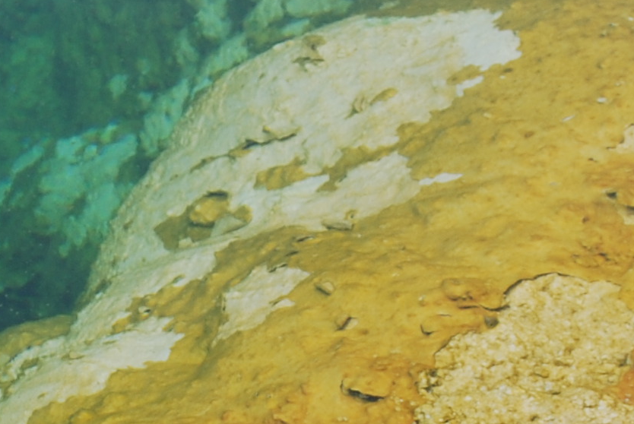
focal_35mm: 209
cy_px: 520
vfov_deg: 6.5
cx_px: 40
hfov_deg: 9.8
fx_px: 3685
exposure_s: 1/250
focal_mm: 30
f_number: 8
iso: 100
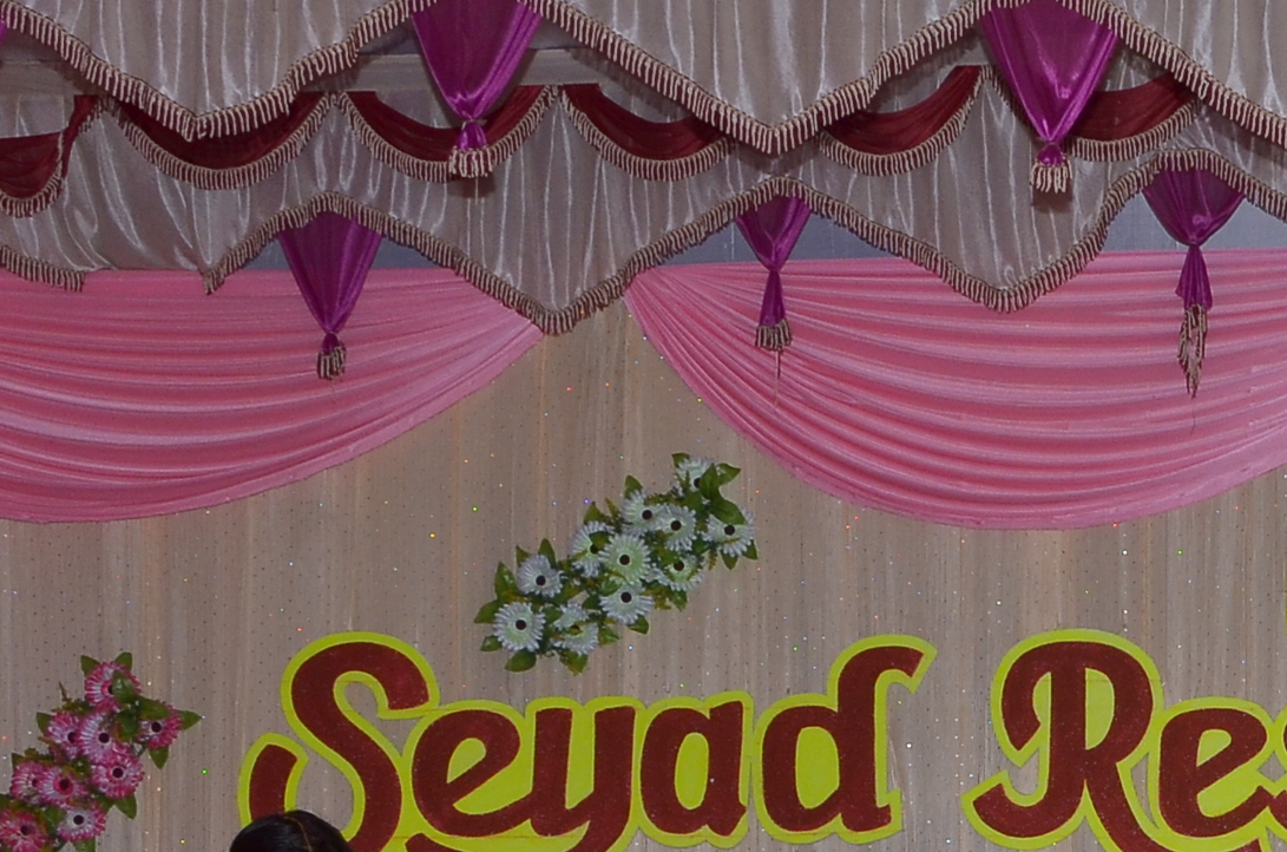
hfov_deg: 15.8
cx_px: 1791
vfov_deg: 10.8
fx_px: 4351
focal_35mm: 122
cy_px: 1194
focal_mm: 24
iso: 500
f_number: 8
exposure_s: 1/160
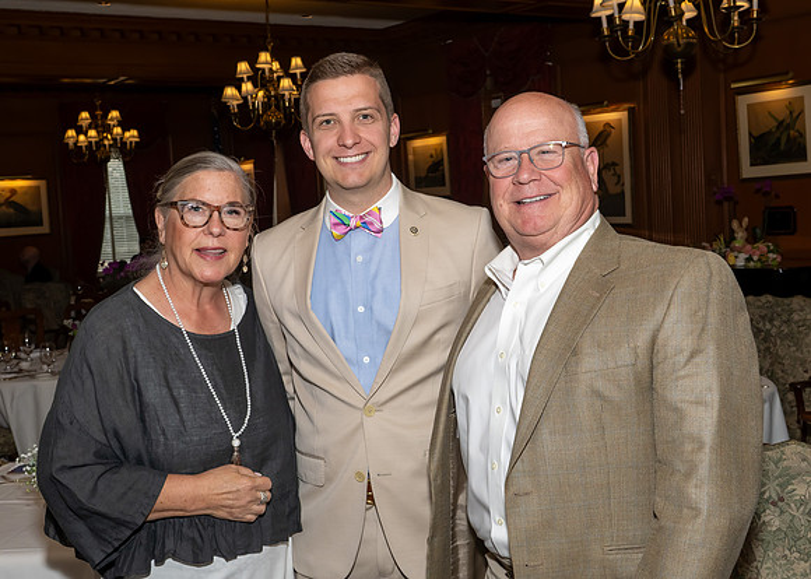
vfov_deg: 30.3
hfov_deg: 41.6
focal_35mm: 46
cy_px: 274
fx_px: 1067
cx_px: 395
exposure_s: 1/250
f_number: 8
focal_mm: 28
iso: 500
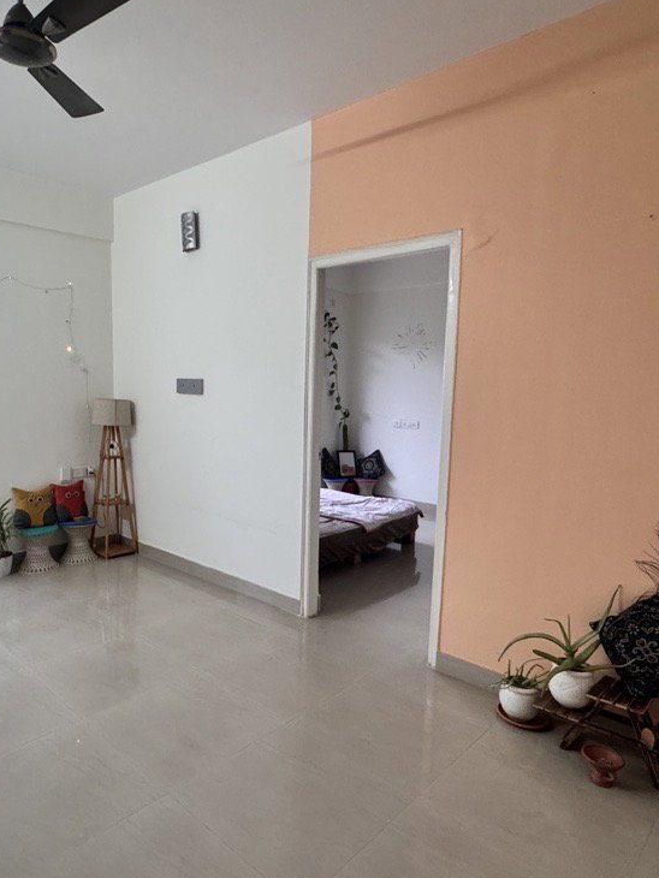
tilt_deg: -5.5
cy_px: 453
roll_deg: -0.3
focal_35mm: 23
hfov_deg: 58.5
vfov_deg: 73.9
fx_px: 583
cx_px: 267
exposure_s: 1/100
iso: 320
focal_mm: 2.22
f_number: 2.2
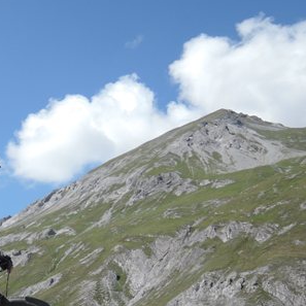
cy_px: 264
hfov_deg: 28.3
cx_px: -15
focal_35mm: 56
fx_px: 560
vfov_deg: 29.5
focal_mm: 5.1
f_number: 2.2
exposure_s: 1/250
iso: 90
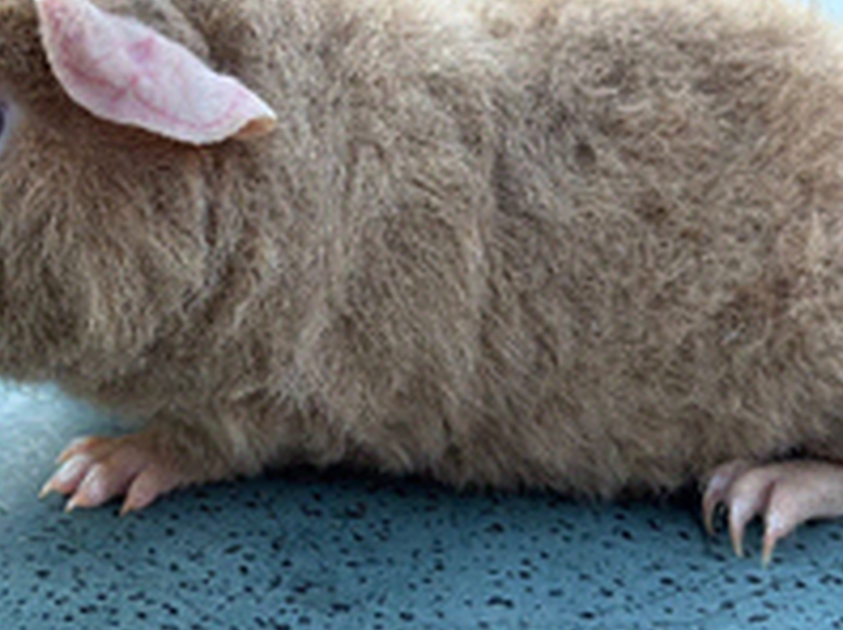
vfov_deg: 23.6
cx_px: 202
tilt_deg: -18.6
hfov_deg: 30.7
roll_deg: -2.4
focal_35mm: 62
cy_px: 300
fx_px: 1508
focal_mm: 5.96
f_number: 1.6
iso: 40
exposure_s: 1/181
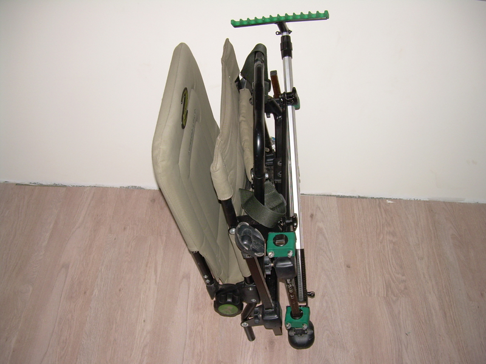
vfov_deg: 37.7
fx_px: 534
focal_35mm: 38
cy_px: 182
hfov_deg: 49.0
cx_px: 243
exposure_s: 1/60
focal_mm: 6.3
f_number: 2.8
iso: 50
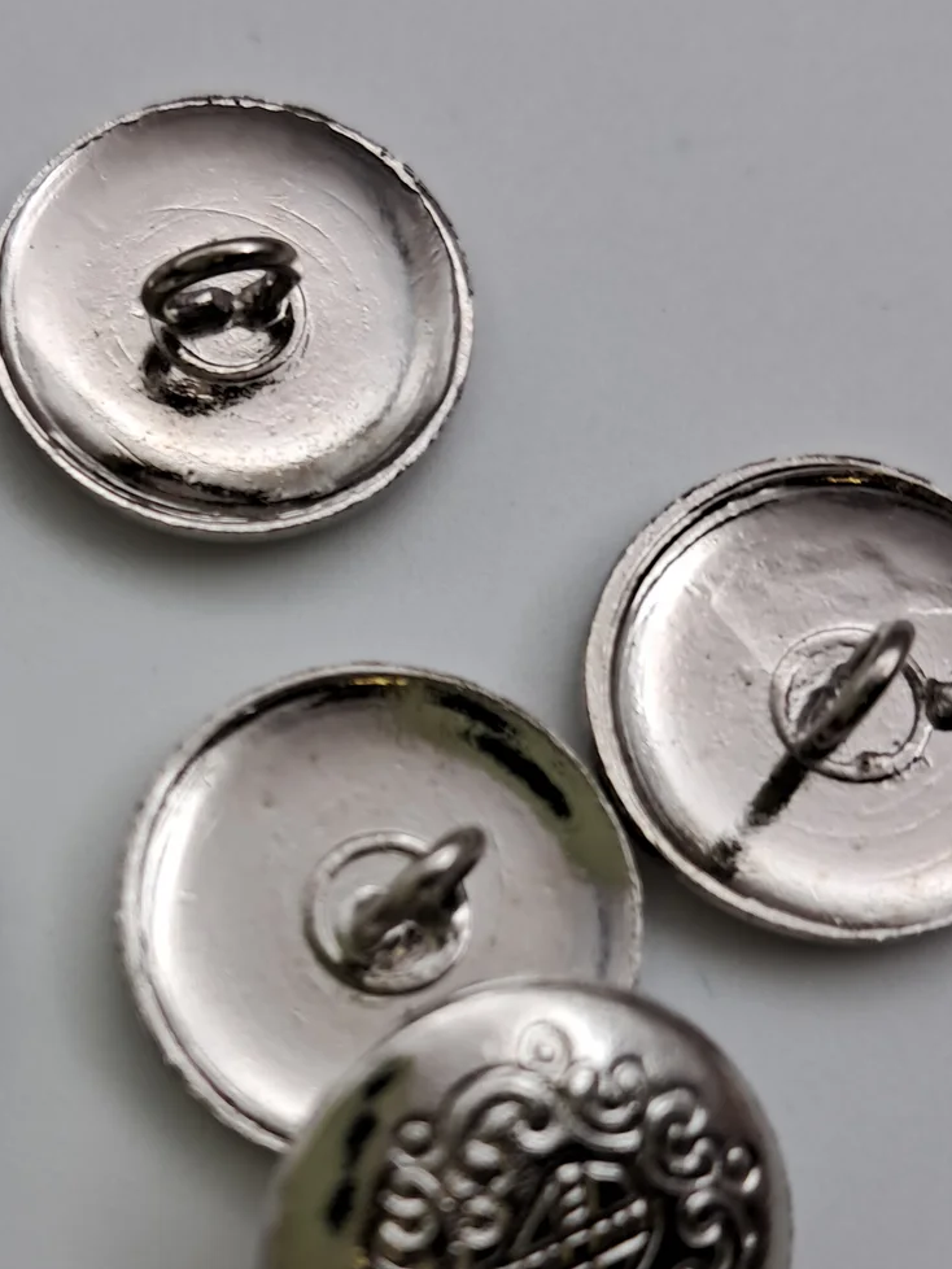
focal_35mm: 53
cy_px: 799
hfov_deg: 27.5
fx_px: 1943
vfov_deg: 35.9
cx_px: 368
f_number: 1.8
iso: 50
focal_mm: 4
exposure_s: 1/100
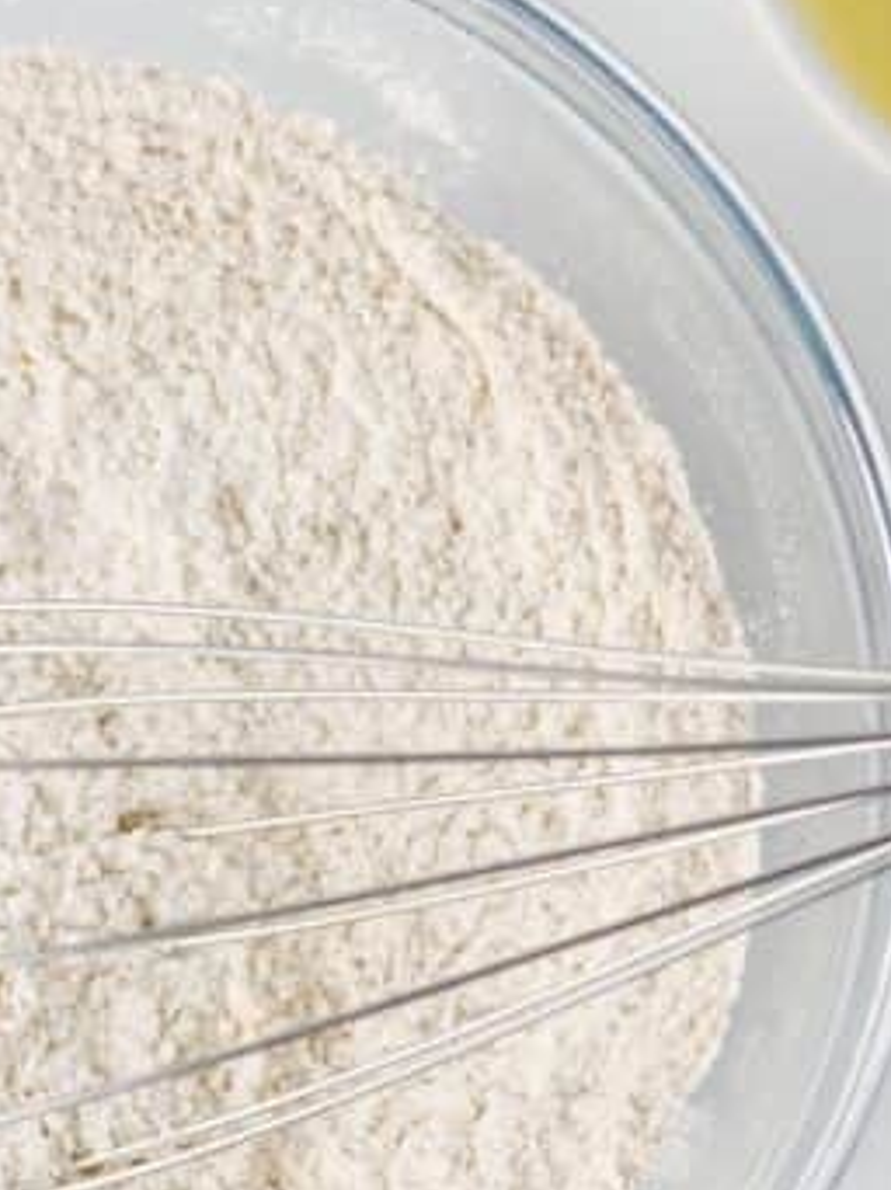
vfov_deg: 13.7
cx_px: 37
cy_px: 703
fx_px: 4948
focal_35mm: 144
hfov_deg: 10.2
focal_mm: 50
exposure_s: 1/200
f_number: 3.5
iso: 140
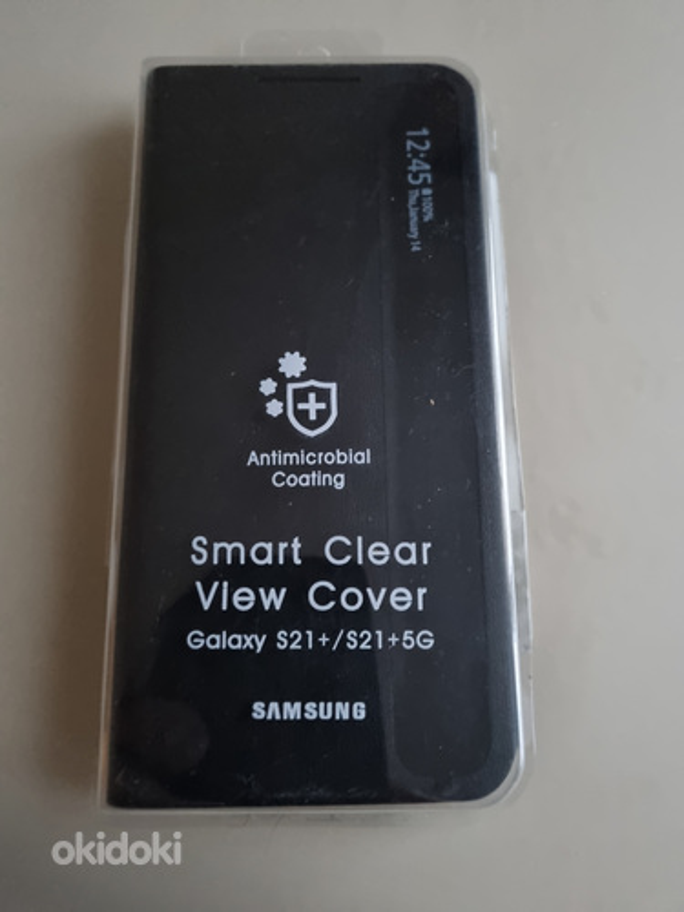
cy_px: 456
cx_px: 342
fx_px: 685
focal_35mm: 26
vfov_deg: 67.3
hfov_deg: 53.1
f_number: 1.8
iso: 1600
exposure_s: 1/10
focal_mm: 5.4
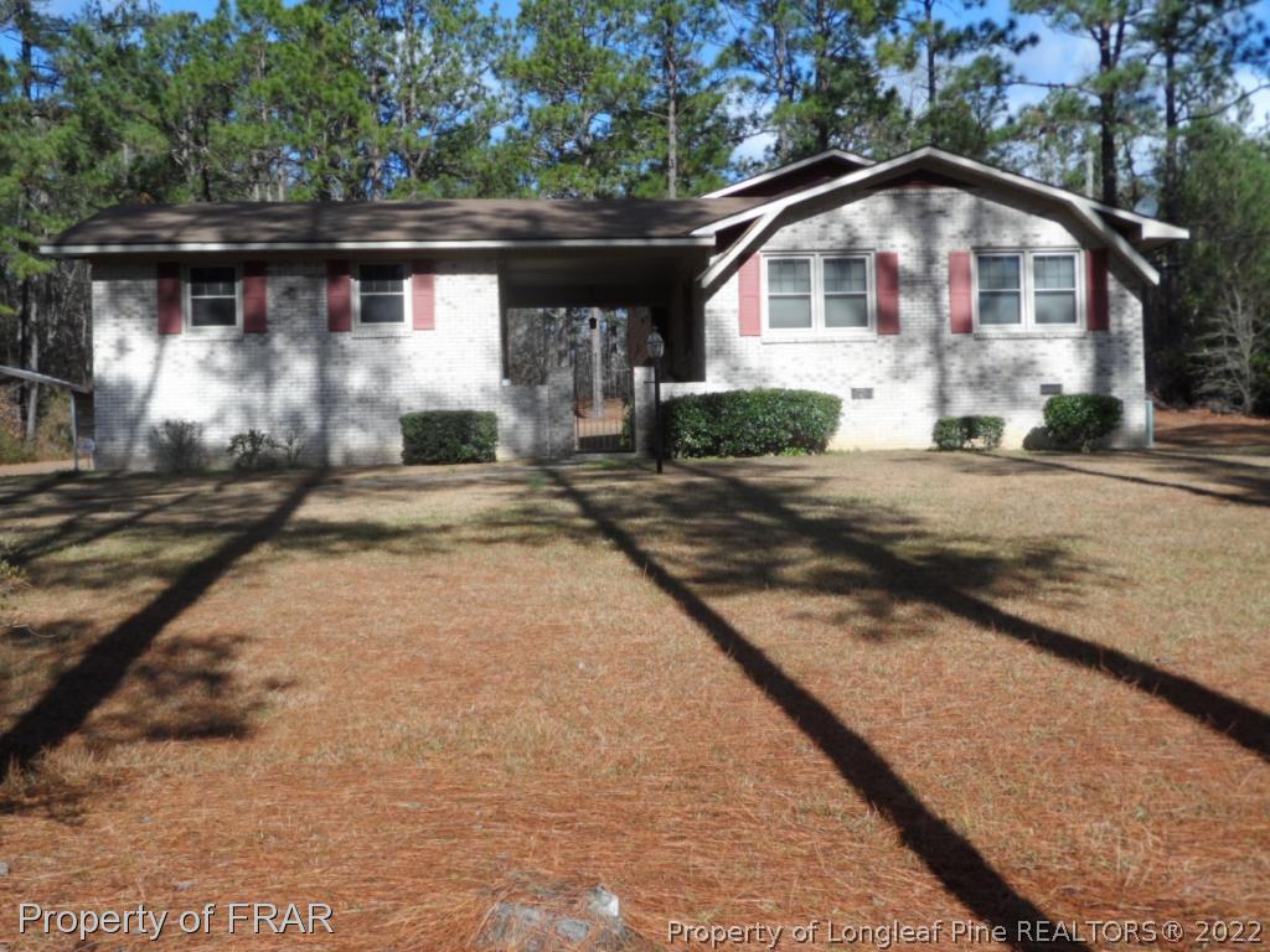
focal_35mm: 41
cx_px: 635
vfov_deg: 35.1
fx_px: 1504
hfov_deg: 45.8
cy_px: 476
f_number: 3.7
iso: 80
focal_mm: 6.8
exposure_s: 1/750
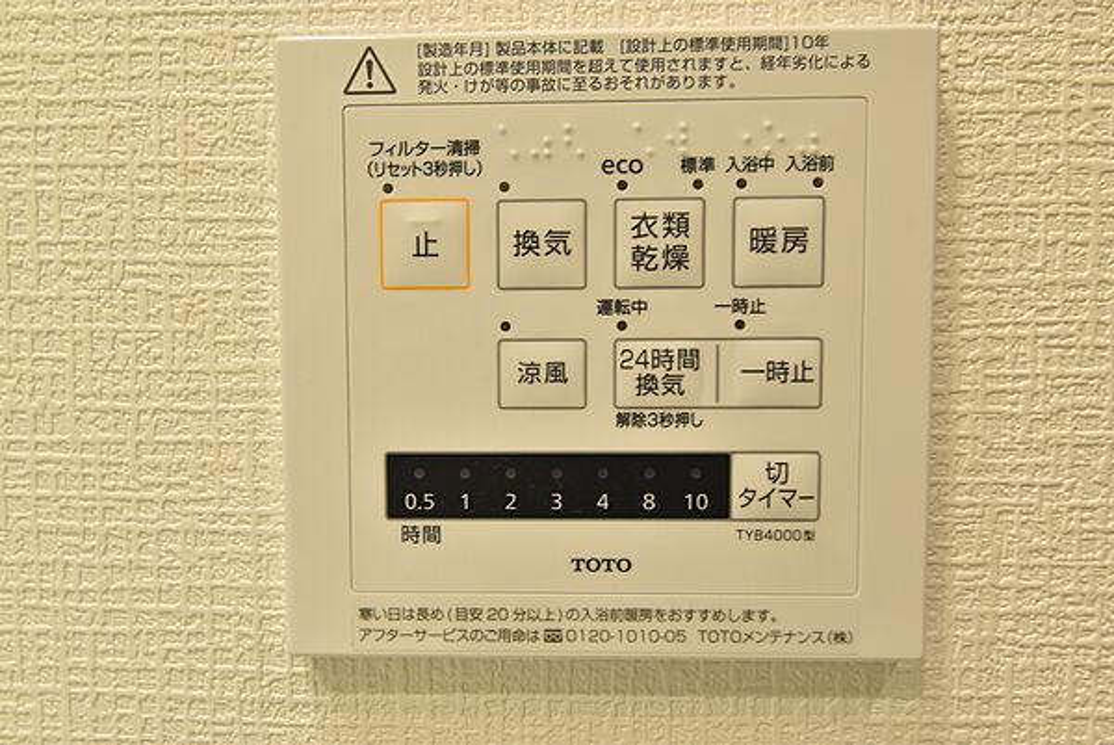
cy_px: 372
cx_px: 557
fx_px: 929
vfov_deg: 43.7
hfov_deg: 61.9
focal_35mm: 30
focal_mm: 20
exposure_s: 1/30
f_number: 11
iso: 1600
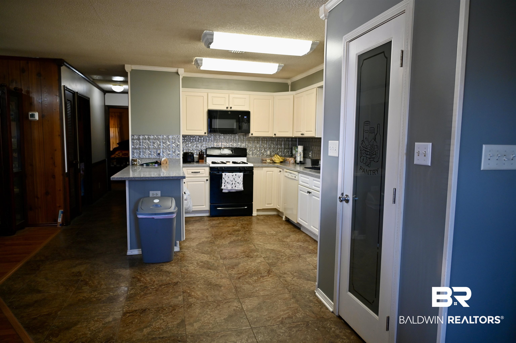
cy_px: 172
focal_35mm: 24
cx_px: 258
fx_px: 344
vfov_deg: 53.1
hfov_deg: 73.8
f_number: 4
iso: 720
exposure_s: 1/125
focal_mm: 24
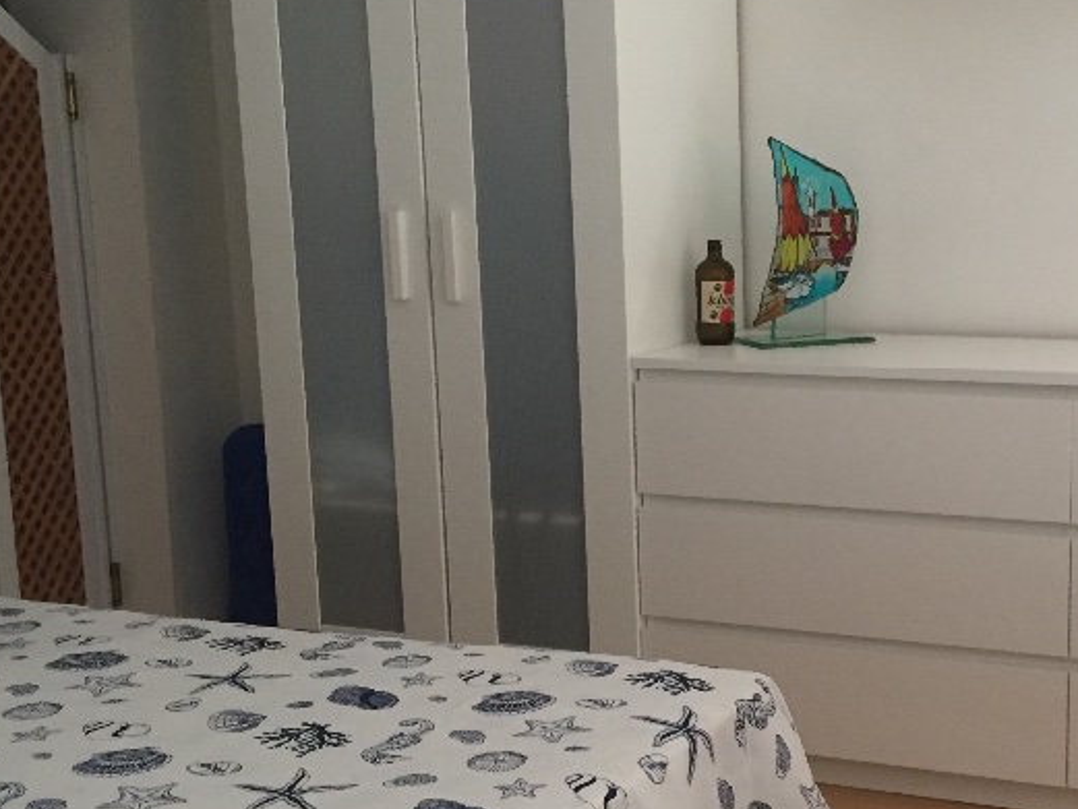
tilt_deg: -10.6
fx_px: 1775
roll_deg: +0.0
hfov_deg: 33.1
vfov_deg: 25.6
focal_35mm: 57
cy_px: 499
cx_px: 803
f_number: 2.2
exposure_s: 1/33
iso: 250
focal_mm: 4.15
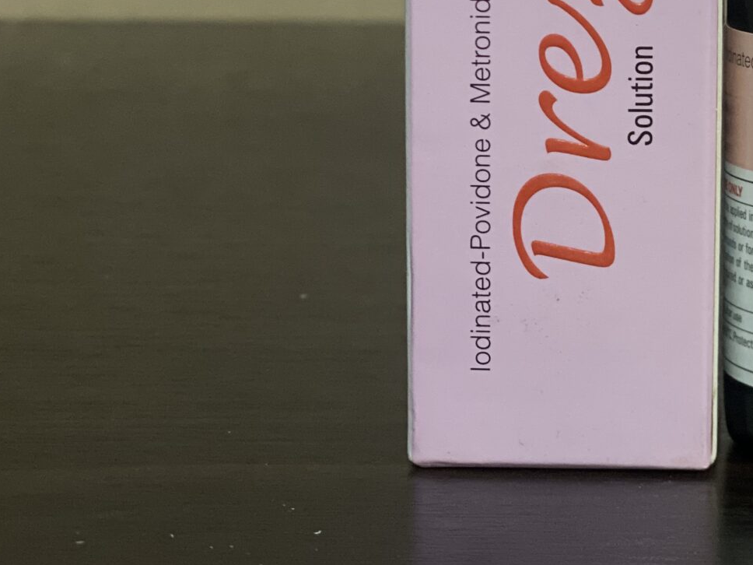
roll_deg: +0.1
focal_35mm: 110
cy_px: 19
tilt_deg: -4.9
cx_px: 699
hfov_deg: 17.6
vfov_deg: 13.3
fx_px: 2393
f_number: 2
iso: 250
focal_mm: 6
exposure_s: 1/33
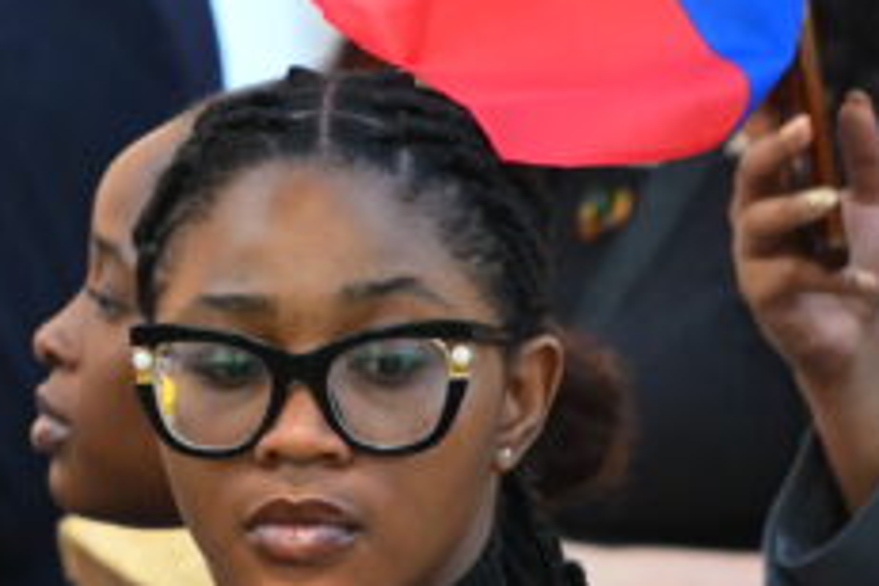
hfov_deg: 3.4
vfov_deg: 2.3
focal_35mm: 599
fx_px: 14624
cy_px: 110
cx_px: 232
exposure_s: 1/3200
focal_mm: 120
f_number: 4
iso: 2000
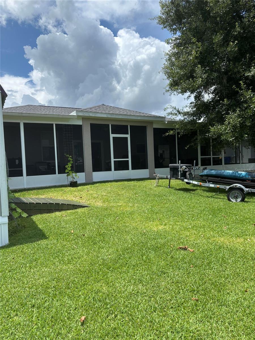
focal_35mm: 26
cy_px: 170
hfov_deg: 53.1
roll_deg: +1.4
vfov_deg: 67.3
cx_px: 128
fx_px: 255
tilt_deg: -1.4
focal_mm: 5.96
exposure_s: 1/3413
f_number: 1.6
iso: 50
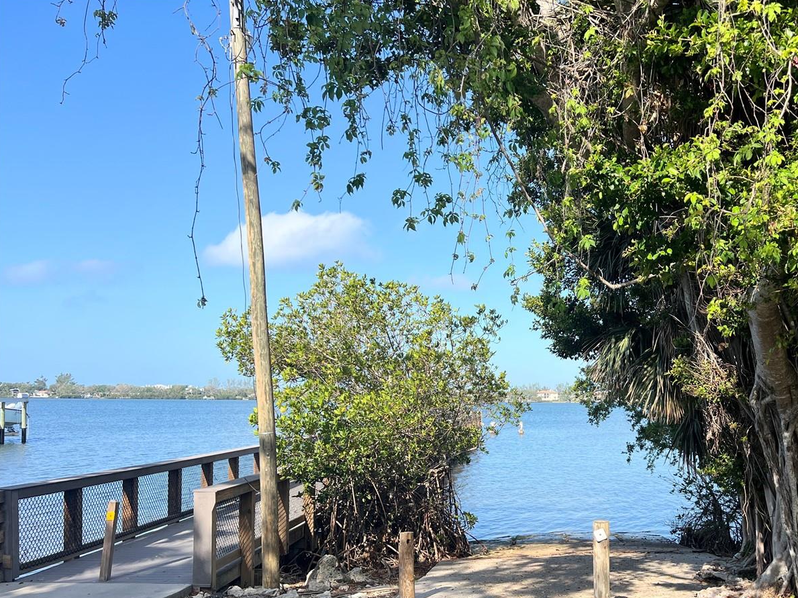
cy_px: 397
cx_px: 533
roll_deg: -0.1
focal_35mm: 35
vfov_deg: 40.2
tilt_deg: -0.5
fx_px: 807
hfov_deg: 51.6
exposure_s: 1/2695
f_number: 1.5
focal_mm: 5.7
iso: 50
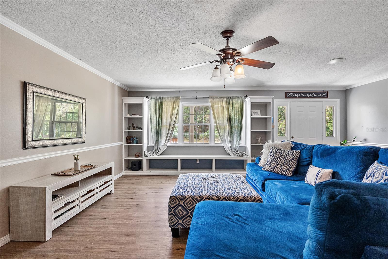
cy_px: 130
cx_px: 194
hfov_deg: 96.7
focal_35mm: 16
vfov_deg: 73.8
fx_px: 172
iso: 1600
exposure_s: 1/60
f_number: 4
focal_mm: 16
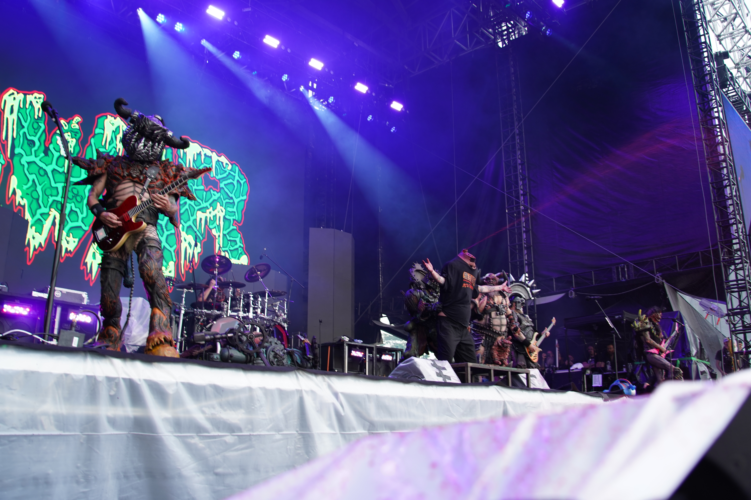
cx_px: 376
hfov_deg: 61.9
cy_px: 250
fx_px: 626
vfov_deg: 43.6
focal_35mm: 30
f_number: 4
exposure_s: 1/125
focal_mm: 30
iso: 320
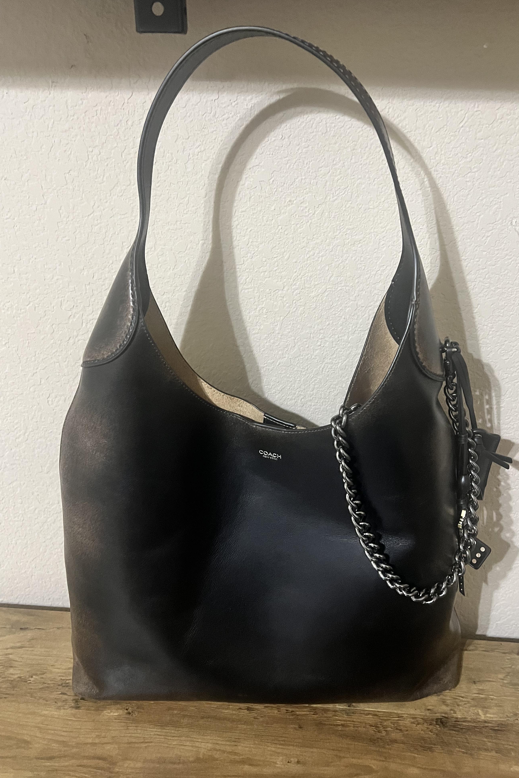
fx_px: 605
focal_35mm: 28
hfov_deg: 46.3
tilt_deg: -24.8
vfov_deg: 65.5
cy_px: 385
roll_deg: -1.4
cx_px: 297
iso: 500
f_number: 1.5
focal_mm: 5.7
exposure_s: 1/40
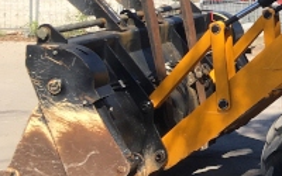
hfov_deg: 14.6
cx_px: 532
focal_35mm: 123
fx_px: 945
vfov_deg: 10.5
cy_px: -15
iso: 25
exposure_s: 1/855
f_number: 2.2
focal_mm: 4.15
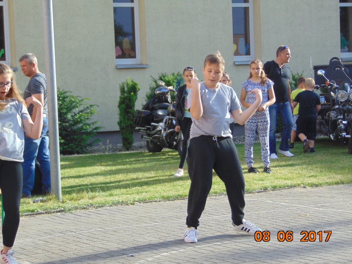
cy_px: 132
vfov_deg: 13.7
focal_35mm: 108
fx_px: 1098
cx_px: 176
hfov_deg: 18.2
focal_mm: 19.4
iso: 80
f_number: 3.9
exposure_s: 1/250
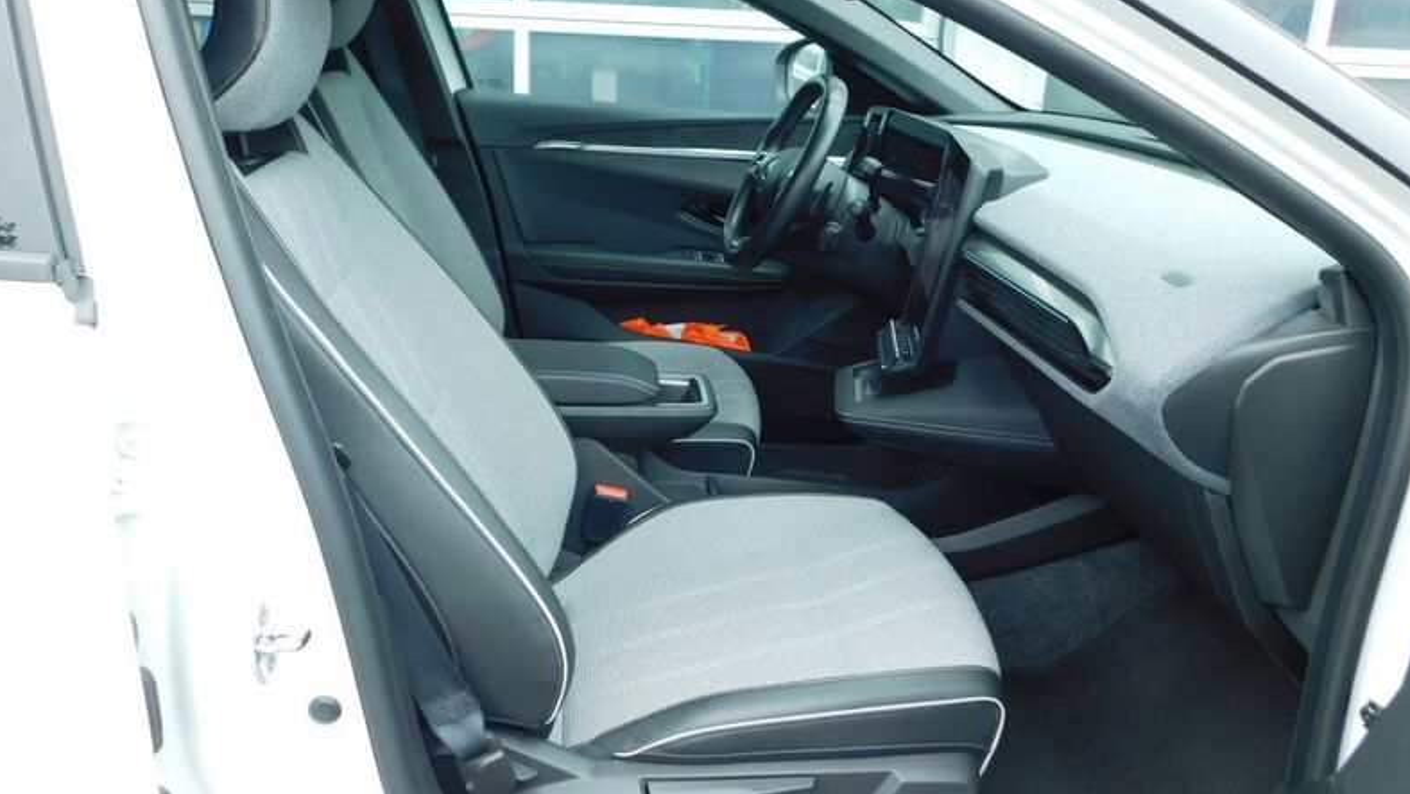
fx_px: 1159
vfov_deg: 37.8
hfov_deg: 62.6
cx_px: 709
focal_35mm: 31
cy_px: 358
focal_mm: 4.9
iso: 125
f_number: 3.2
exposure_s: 1/100
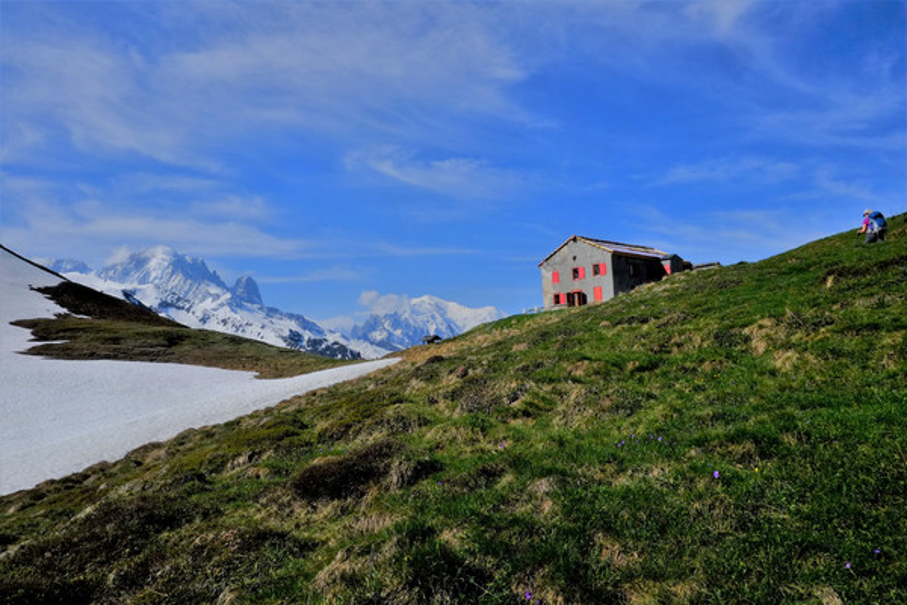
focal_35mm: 27
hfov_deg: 67.4
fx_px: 680
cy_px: 302
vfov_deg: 47.9
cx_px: 454
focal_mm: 18
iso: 400
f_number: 16
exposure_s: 1/800
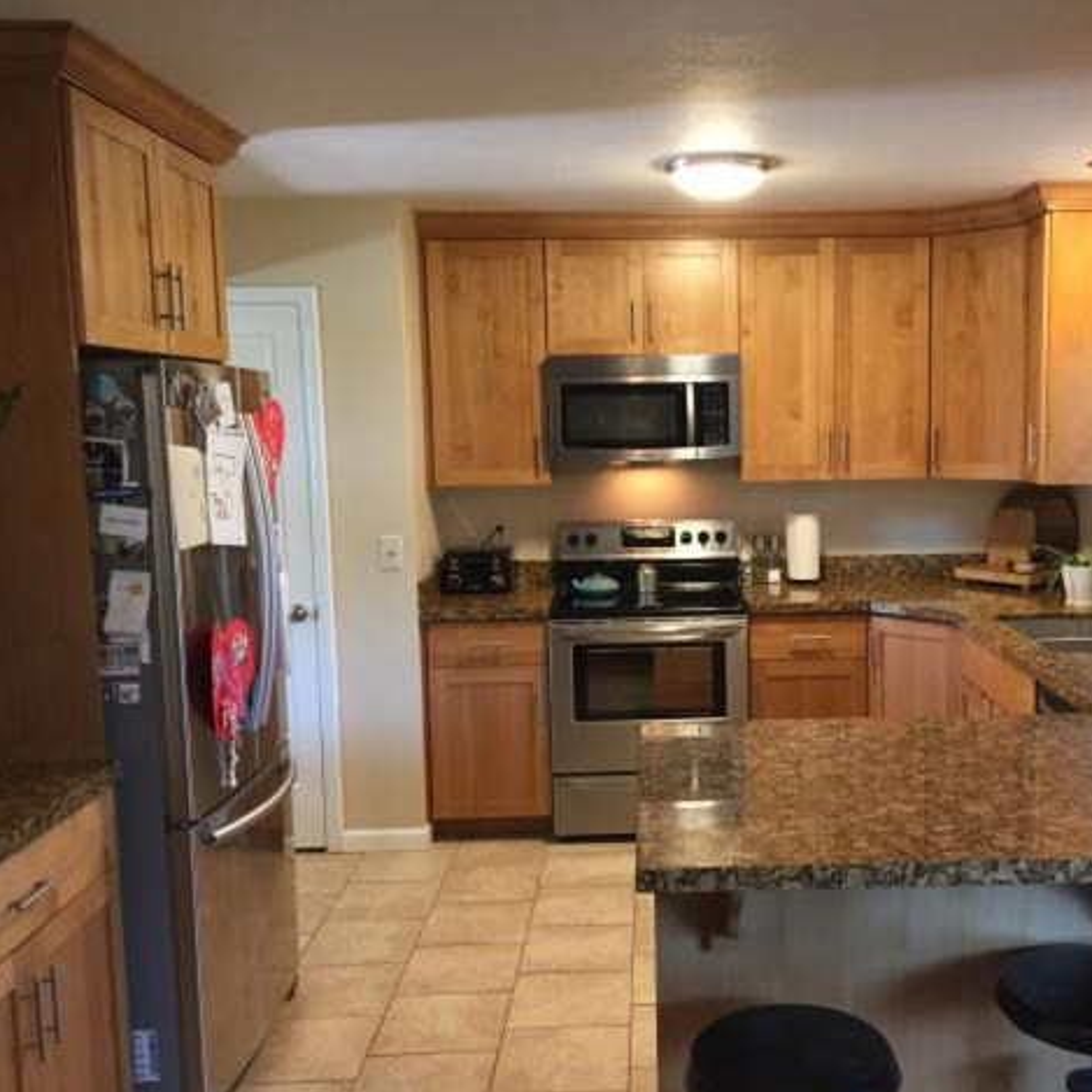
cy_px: 554
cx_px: 701
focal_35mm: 35
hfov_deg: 46.7
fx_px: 1249
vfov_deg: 47.2
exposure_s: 1/15
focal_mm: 4.15
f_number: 2.2
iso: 80
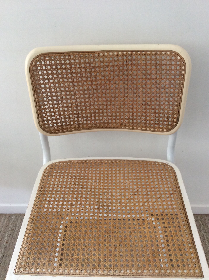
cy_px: 140
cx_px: 104
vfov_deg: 56.9
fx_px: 258
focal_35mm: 32
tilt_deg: -37.4
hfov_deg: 44.1
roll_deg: +0.7
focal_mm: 3.3
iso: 80
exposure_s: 1/25
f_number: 2.4
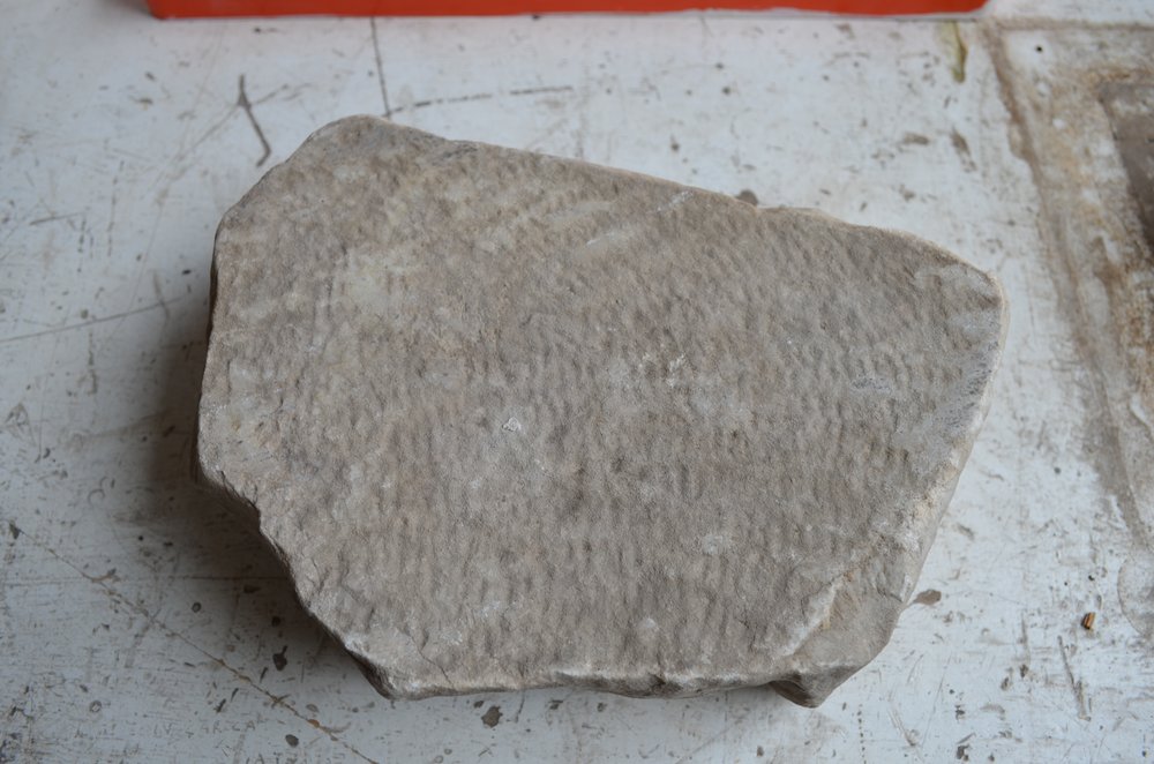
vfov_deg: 43.4
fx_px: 960
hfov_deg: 62.0
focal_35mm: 30
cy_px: 382
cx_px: 577
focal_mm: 20
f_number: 5.6
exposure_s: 1/60
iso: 220
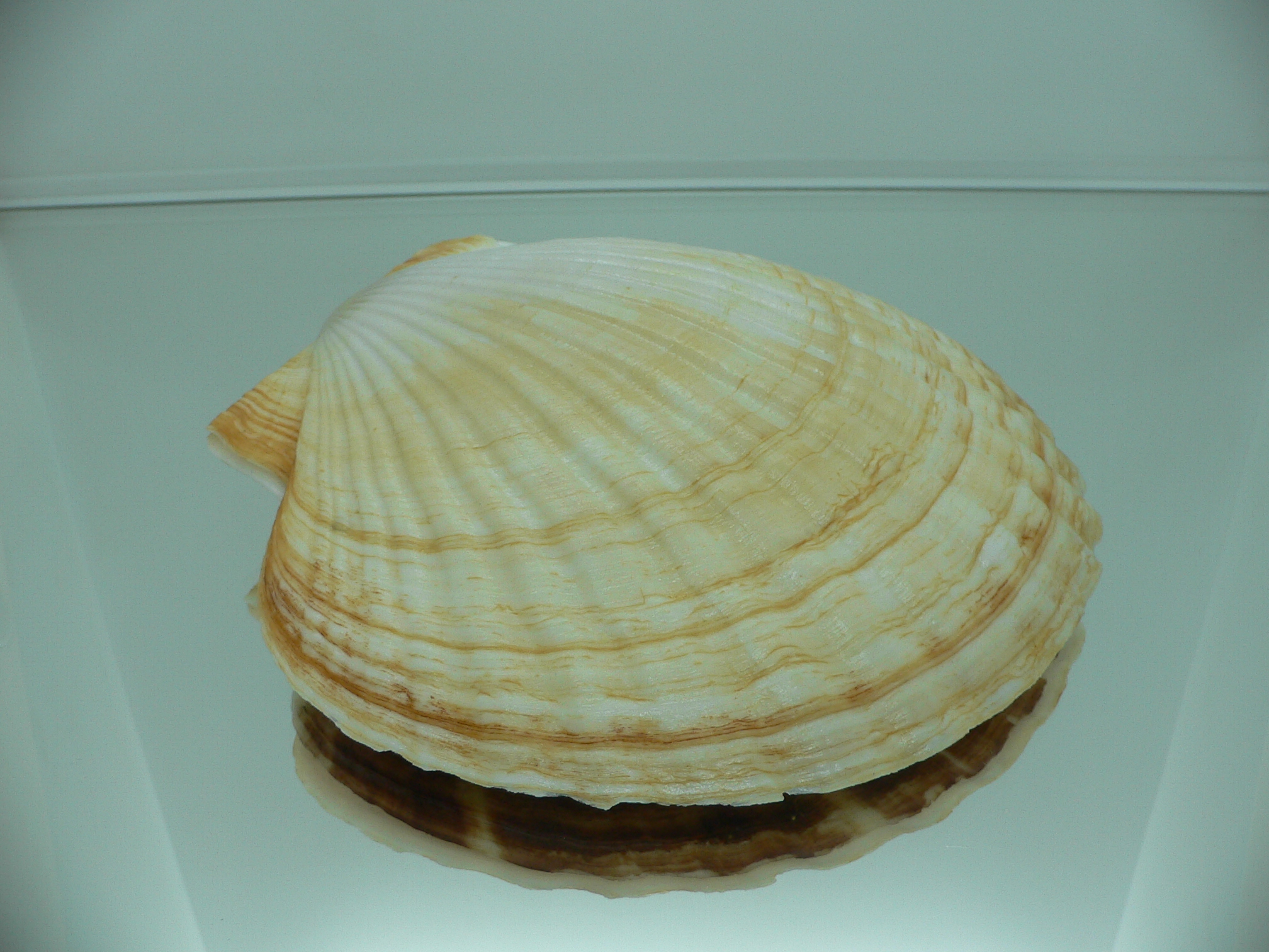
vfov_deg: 40.7
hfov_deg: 52.6
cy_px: 476
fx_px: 1283
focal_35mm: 35
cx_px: 634
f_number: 2.8
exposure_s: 1/80
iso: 80
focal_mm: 4.6
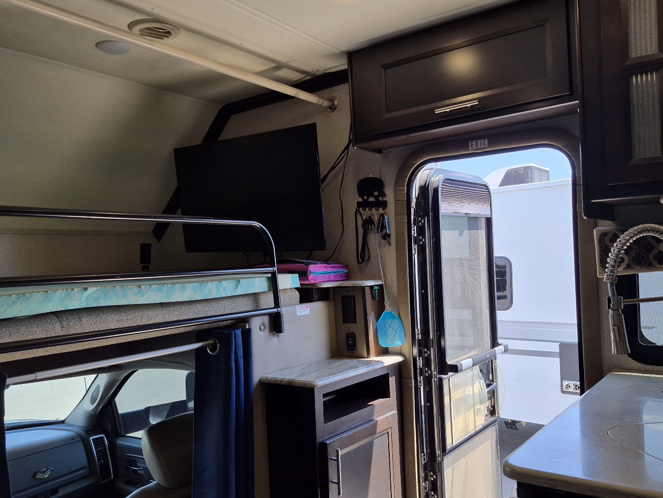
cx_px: 340
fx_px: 555
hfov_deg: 61.6
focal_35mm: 29
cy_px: 270
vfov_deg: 48.2
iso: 50
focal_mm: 5.4
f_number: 1.8
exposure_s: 1/370
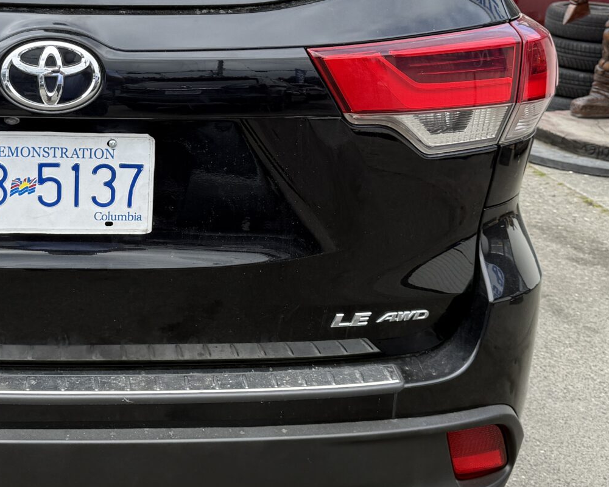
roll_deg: -2.4
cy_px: 191
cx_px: 99
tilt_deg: -15.3
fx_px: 1081
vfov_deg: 25.3
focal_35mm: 60
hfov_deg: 30.5
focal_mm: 6.76
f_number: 1.78
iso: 80
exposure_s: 1/1250
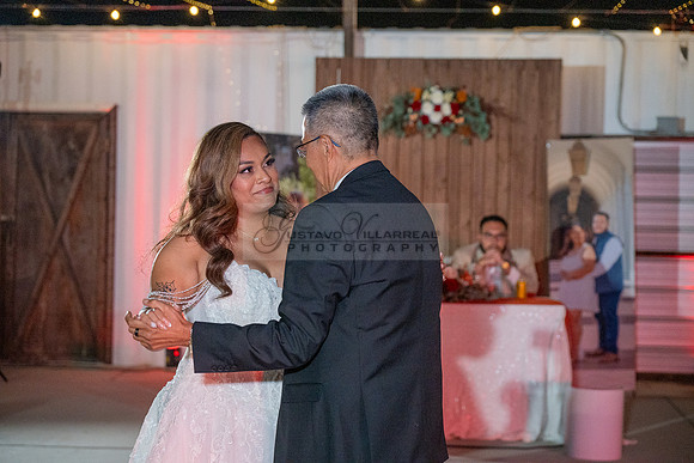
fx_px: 1446
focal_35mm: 75
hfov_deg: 27.0
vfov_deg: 18.2
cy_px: 232
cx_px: 347
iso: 3200
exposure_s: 1/250
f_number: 4
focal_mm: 75
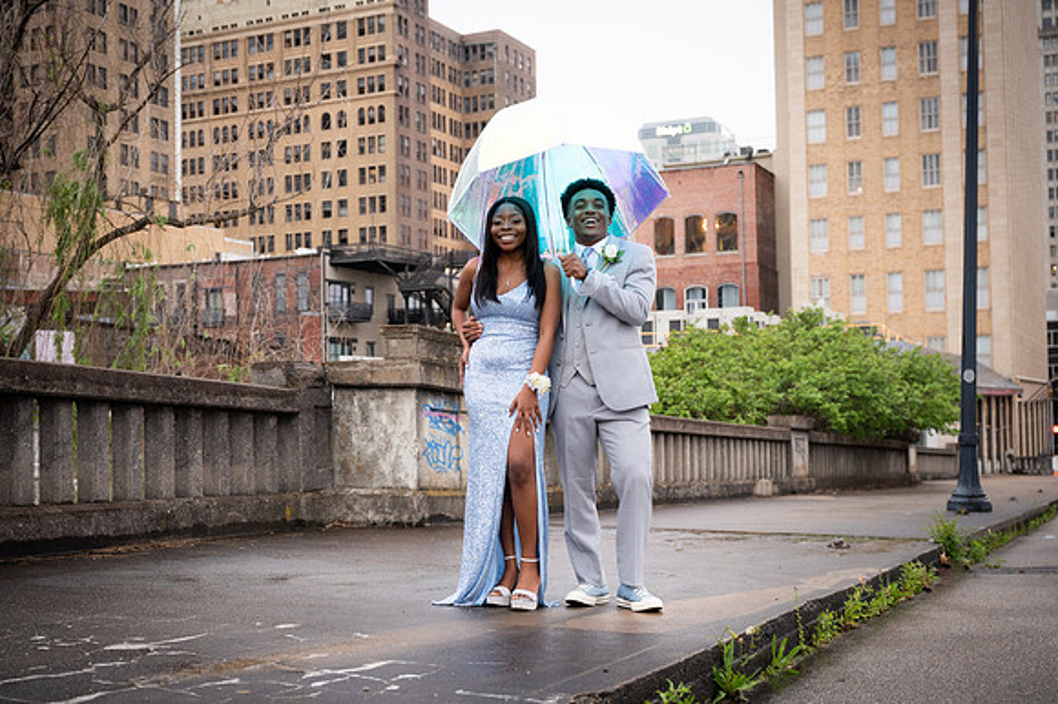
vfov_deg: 31.8
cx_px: 521
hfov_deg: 46.4
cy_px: 352
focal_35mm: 42
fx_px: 1235
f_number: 4
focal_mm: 40
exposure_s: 1/125
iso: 1600
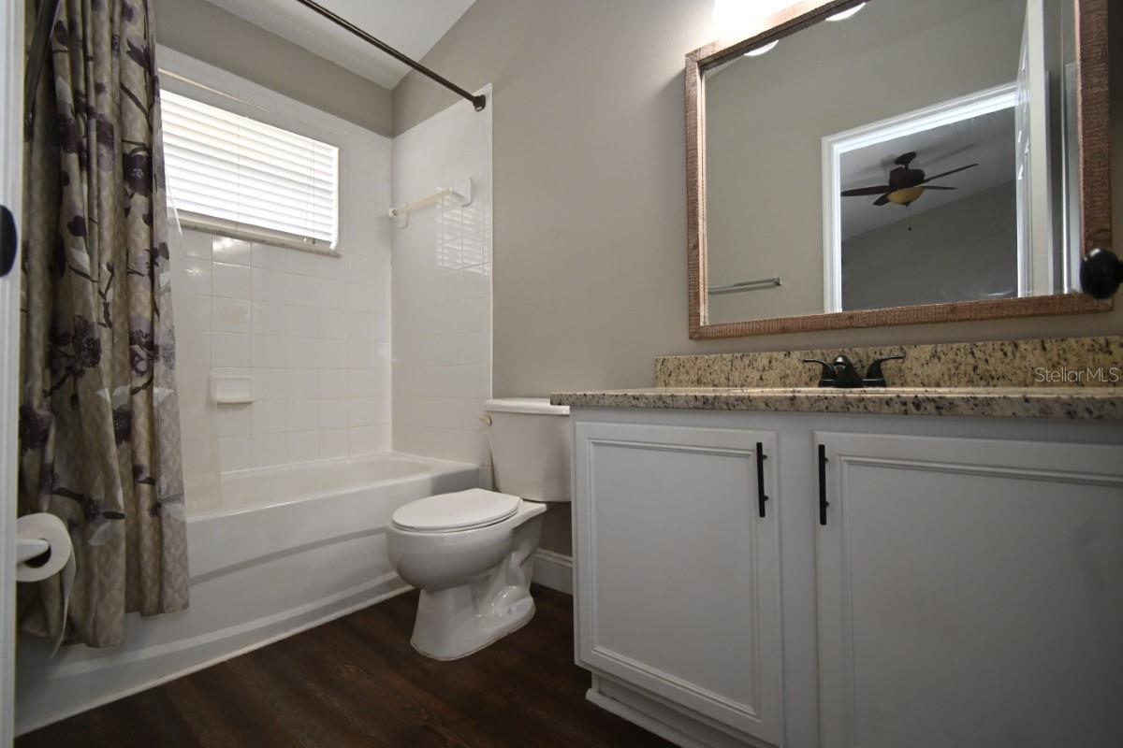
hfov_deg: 100.4
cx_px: 562
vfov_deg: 77.3
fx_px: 468
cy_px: 374
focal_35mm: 15
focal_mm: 10
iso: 800
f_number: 4.5
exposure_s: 1/80
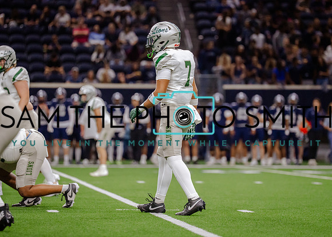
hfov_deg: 8.8
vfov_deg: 6.3
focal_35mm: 230
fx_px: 2169
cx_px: 174
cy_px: 113
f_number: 2.8
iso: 3200
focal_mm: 173
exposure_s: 1/1250
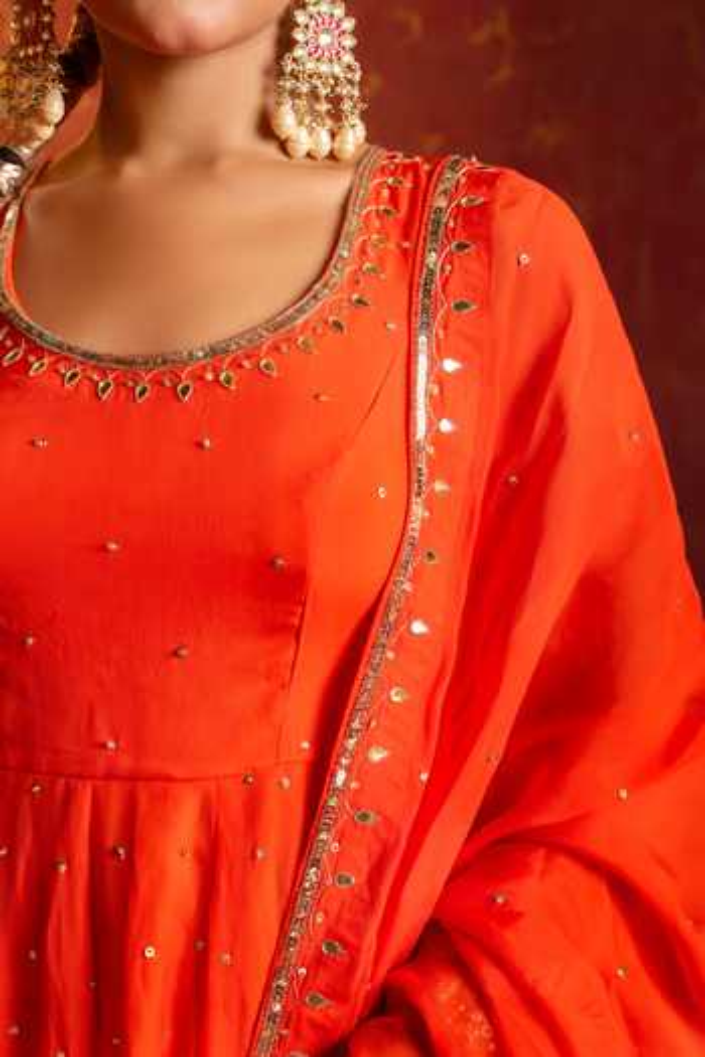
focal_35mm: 50
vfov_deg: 39.6
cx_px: 352
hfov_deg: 27.0
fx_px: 1469
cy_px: 528
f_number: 7.1
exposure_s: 1/160
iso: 320
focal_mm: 50
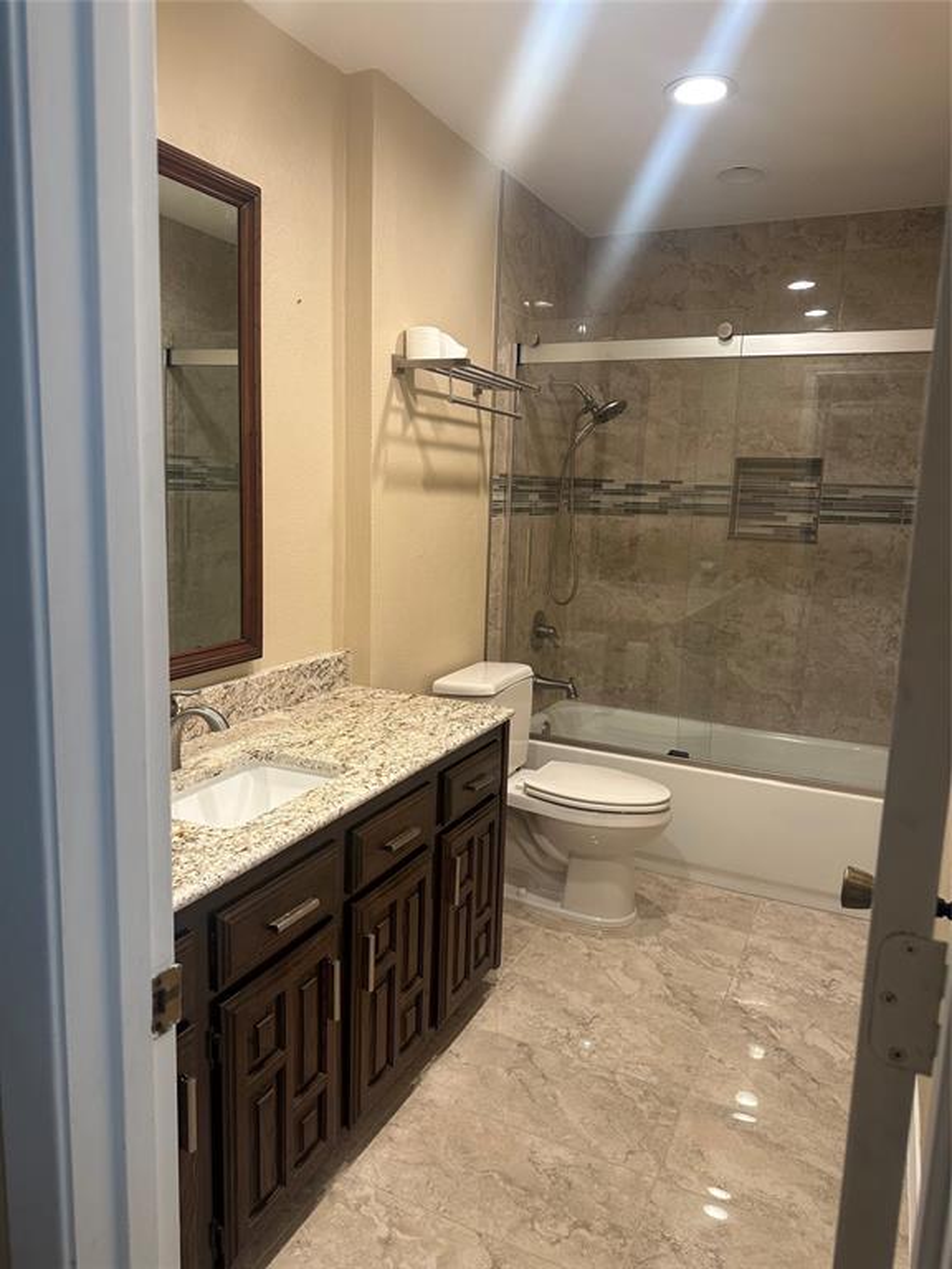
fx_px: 880
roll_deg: -2.3
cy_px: 634
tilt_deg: -7.4
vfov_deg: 71.6
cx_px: 476
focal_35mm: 24
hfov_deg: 56.8
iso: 125
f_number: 1.78
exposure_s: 1/60
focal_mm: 6.86
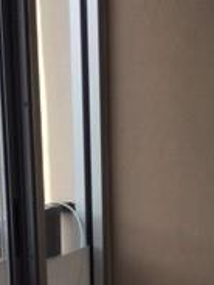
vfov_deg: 17.5
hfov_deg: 13.7
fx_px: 890
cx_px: 119
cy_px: 322
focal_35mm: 108
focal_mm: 3.3
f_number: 2.4
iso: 25
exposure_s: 1/317
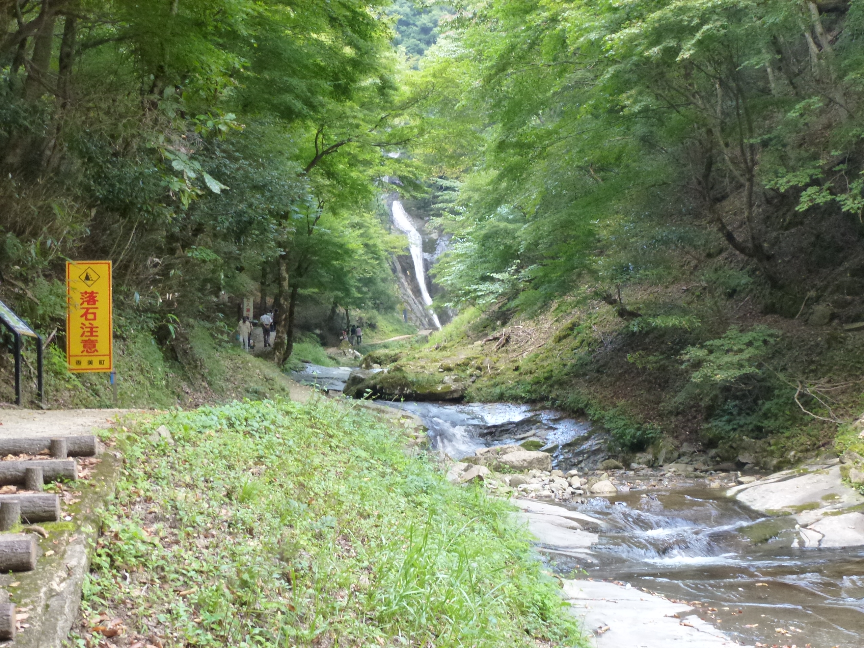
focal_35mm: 49
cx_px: 432
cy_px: 324
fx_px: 1223
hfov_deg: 38.9
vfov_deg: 29.7
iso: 400
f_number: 4.1
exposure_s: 1/15
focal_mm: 8.7
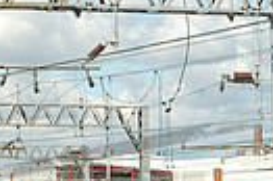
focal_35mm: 232
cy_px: 314
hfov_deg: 8.8
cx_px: 281
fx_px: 1759
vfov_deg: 5.8
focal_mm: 35
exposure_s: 1/320
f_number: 9
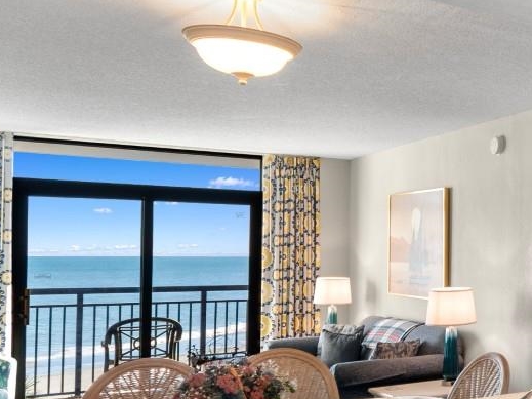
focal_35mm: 45
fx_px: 691
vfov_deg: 32.1
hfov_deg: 31.7
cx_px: 700
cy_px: 240
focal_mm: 10
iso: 100
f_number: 4.5
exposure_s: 1/13
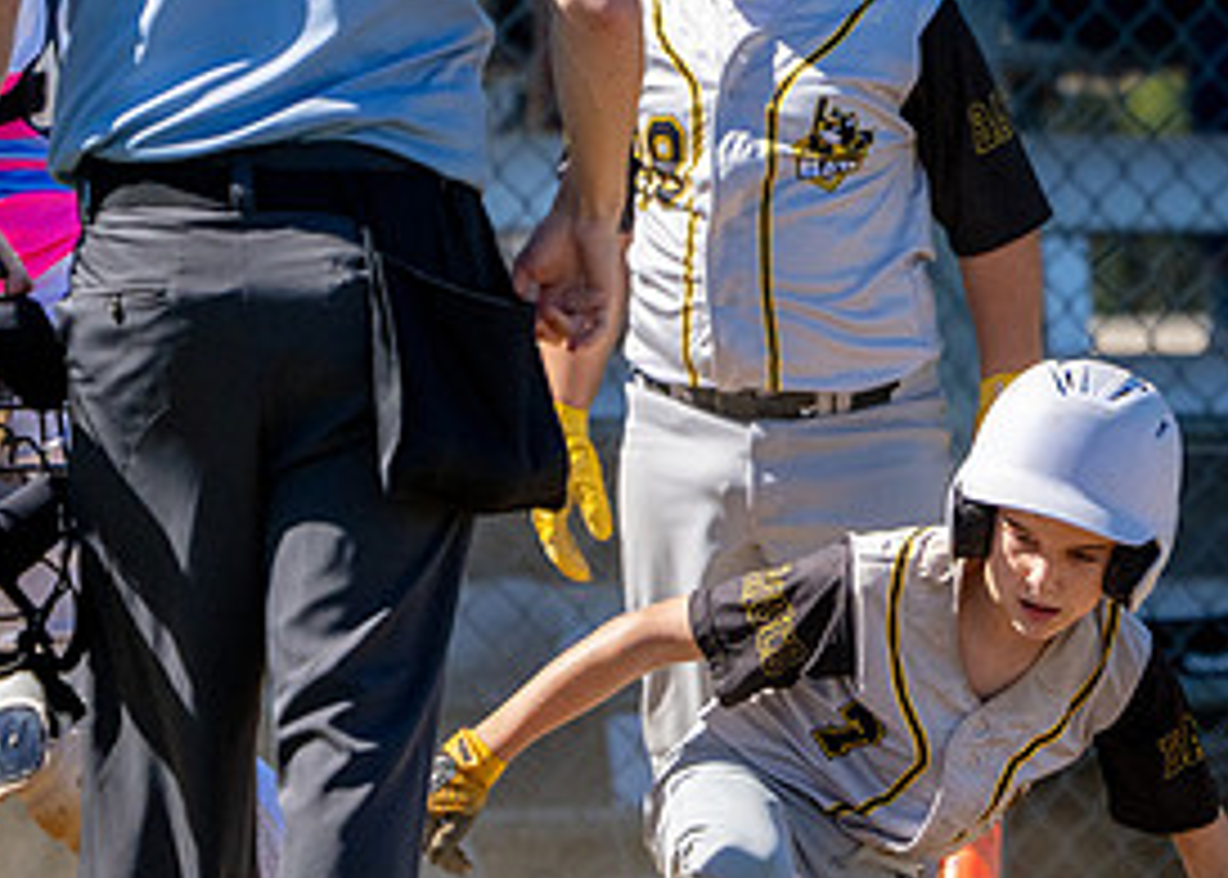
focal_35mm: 902
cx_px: 1106
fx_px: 31458
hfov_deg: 2.2
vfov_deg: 1.6
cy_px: 551
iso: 1000
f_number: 5.6
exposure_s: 1/4000
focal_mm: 330
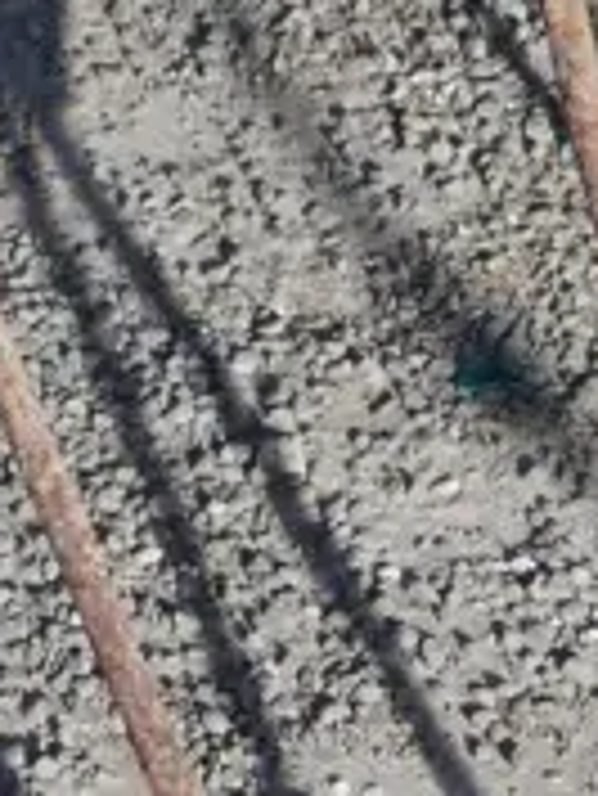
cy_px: 1354
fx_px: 6925
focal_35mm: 301
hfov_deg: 4.9
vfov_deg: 6.5
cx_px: 875
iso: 200
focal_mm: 26
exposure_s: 1/250
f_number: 8
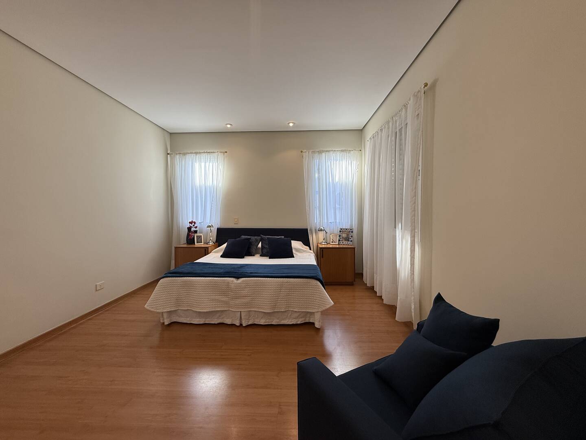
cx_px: 293
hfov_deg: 102.1
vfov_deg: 85.7
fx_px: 237
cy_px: 220
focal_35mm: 14
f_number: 2.2
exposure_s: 1/120
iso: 80
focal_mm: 2.22
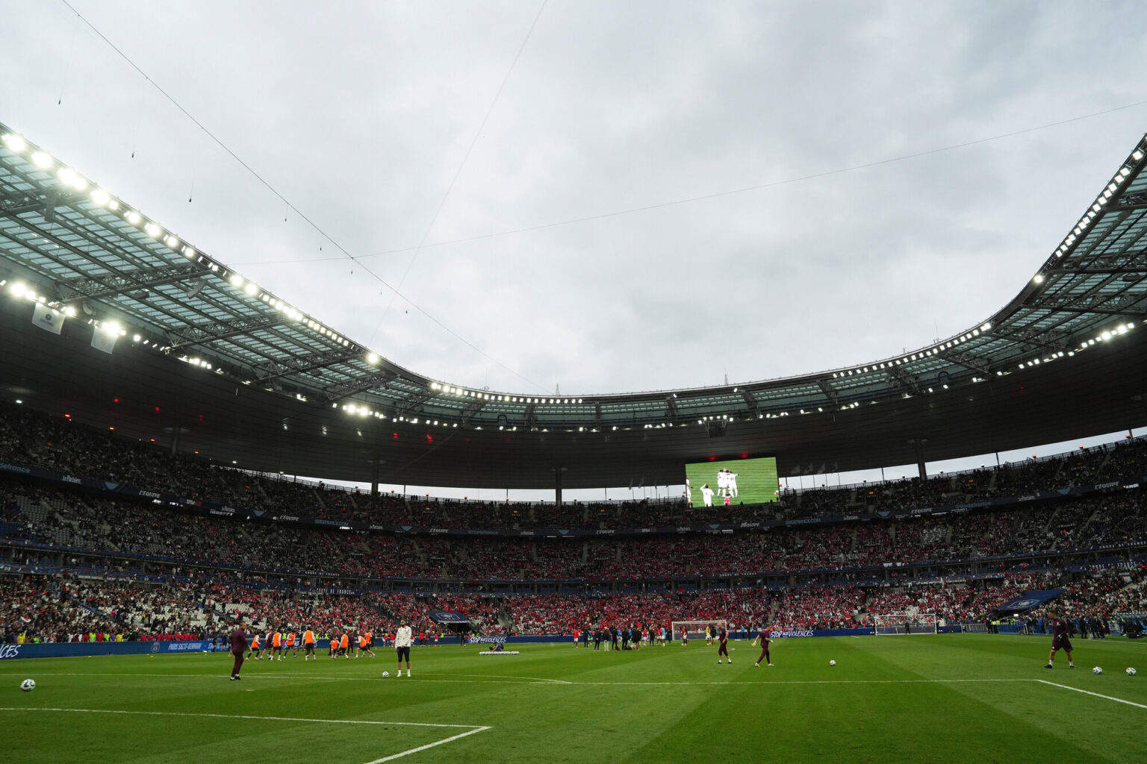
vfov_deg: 53.1
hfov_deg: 73.7
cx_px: 574
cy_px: 382
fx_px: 765
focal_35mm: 24
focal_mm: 24
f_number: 4
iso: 1250
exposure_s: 1/2000
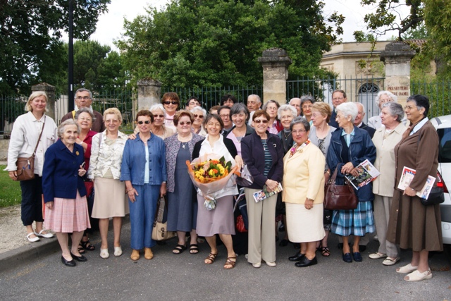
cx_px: 226
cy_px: 150
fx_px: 376
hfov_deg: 61.9
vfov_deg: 43.6
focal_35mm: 30
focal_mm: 20
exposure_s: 1/40
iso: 200
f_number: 18
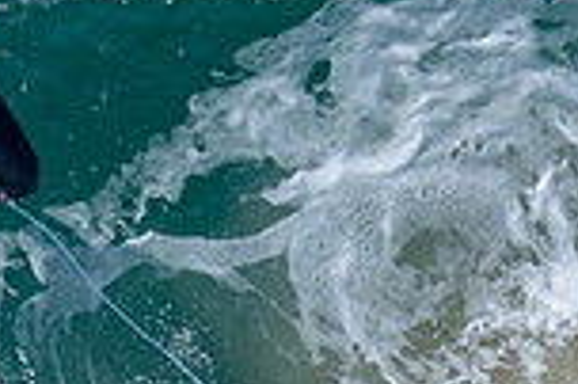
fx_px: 67328
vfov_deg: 0.3
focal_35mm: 4198
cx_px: -177
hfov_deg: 0.5
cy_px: 317
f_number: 6.3
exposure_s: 1/2000
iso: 250
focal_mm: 800
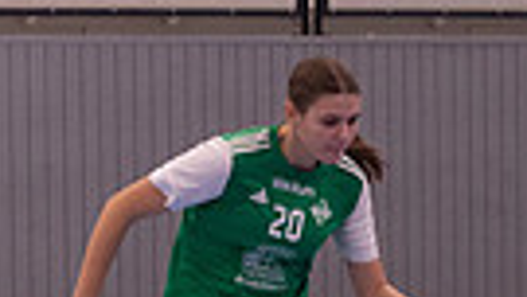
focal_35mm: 325
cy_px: 375
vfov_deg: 3.7
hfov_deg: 6.5
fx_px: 4542
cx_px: 843
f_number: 3.2
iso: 3600
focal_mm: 70
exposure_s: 1/640
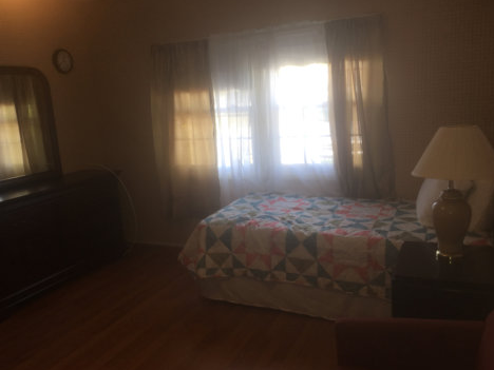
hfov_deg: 58.3
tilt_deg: -12.5
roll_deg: +3.5
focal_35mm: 31
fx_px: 442
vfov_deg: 45.4
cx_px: 239
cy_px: 184
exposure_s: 1/34
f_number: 2.2
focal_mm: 4.15
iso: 25
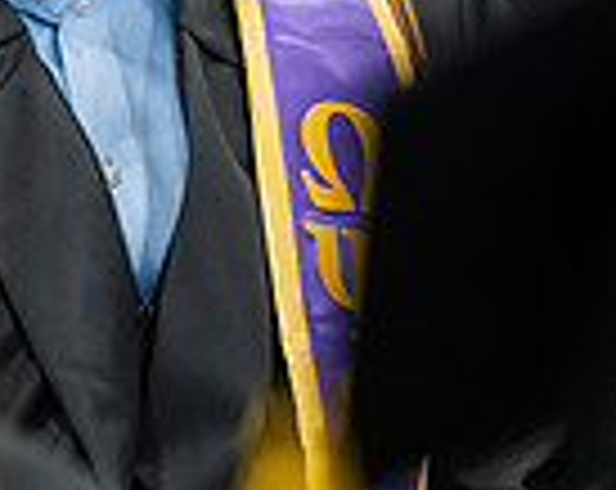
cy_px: -261
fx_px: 6749
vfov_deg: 4.1
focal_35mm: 371
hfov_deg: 5.2
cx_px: 166
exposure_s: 1/200
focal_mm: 120
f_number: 2.8
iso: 2500
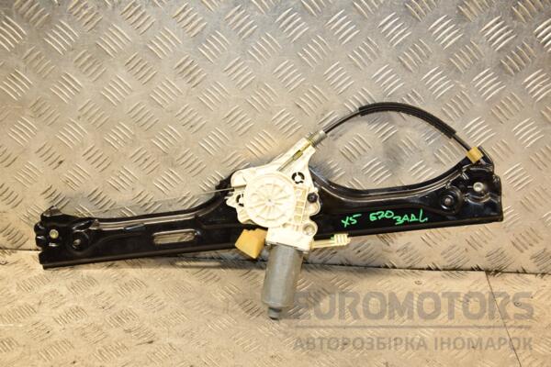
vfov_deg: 26.5
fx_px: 781
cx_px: 276
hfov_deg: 38.9
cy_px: 184
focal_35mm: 51
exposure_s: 1/160
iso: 800
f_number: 5
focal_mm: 34
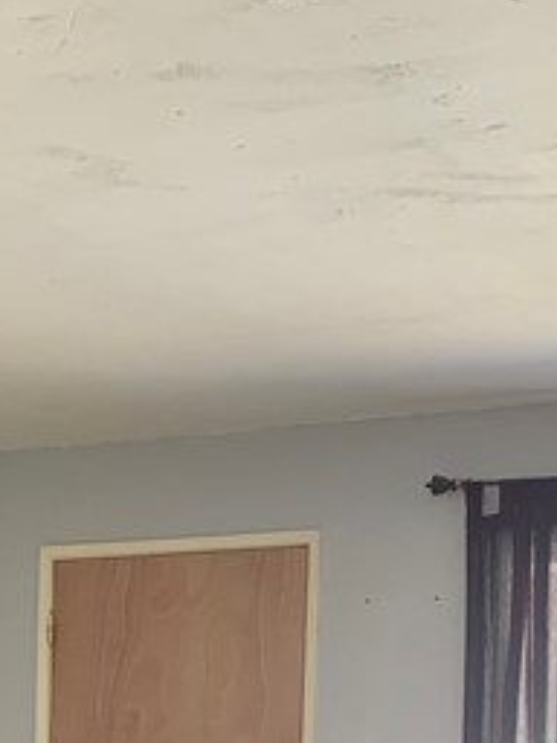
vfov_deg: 17.9
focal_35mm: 104
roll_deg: -1.5
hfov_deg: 13.7
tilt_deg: -1.9
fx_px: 2231
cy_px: 917
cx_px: -168
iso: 50
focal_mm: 4.25
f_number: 1.8
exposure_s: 1/60
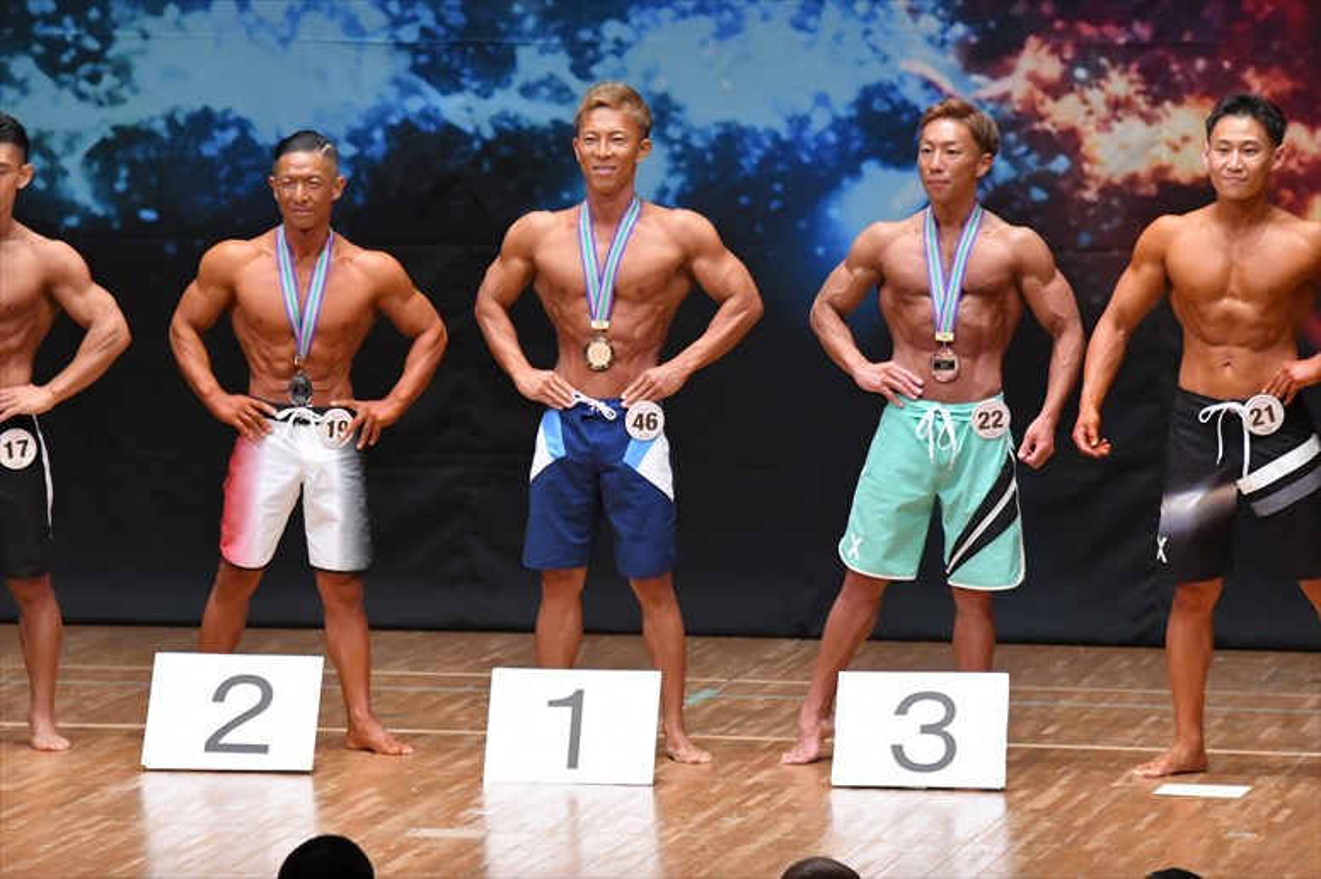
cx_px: 660
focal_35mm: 270
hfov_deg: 7.6
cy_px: 440
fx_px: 9903
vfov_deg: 5.1
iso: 6400
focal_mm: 180
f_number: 5.6
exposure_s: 1/400
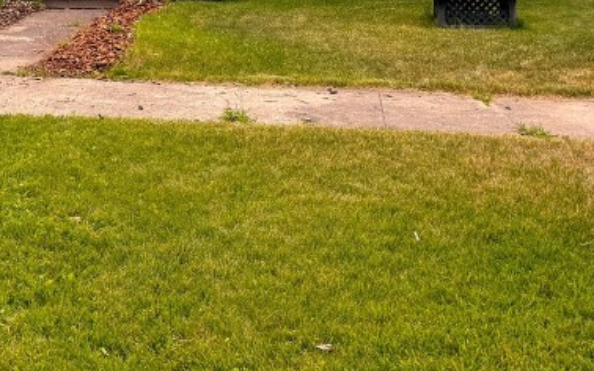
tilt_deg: -3.7
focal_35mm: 69
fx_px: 1117
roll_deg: -0.5
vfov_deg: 18.1
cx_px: 151
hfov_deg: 29.3
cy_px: -50
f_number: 1.78
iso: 100
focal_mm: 6.76
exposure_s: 1/2611
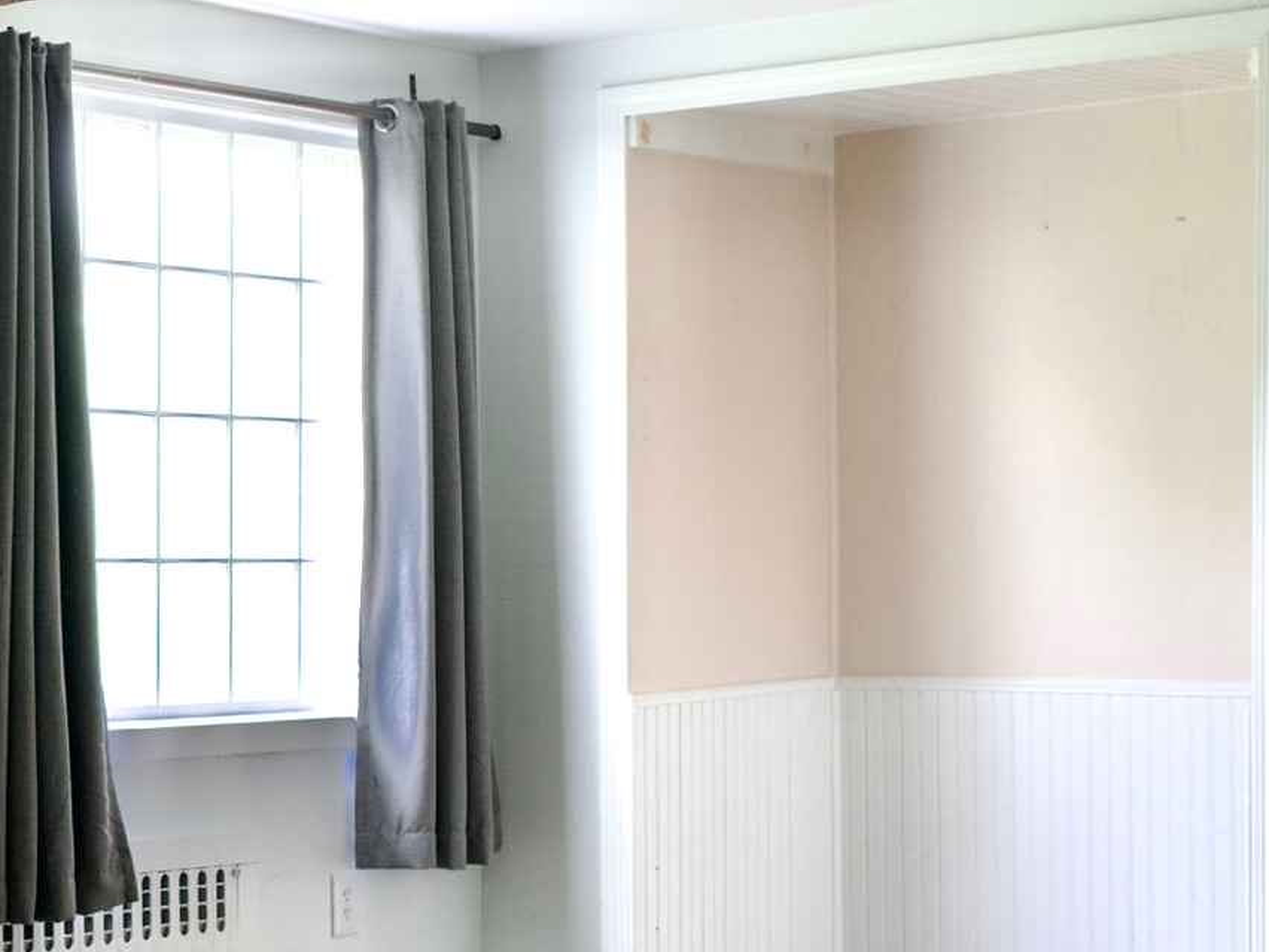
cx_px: -155
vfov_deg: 16.2
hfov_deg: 20.5
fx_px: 3336
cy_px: 548
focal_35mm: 91
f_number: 4
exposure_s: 1/60
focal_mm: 35
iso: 640
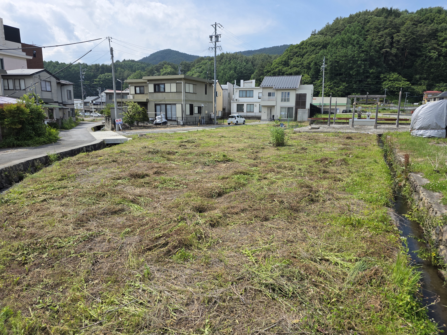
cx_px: 224
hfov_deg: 73.9
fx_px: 297
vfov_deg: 58.9
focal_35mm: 23
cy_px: 168
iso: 80
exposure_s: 1/5153
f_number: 1.7
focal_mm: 6.3
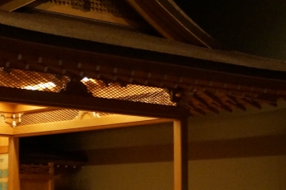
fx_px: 790
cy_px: 120
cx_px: 16
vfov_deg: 13.7
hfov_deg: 20.0
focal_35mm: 99
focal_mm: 23
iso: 3200
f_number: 4
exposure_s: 1/25
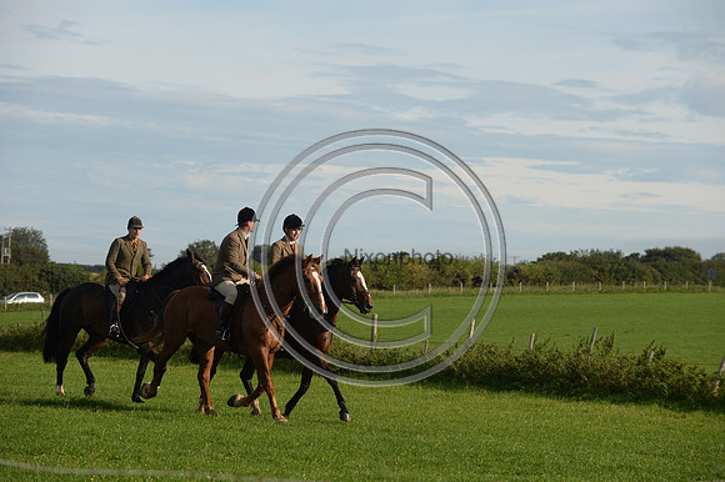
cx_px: 362
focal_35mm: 150
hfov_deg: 13.7
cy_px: 241
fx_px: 3019
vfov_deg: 9.1
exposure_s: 1/1250
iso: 320
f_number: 5
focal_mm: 150
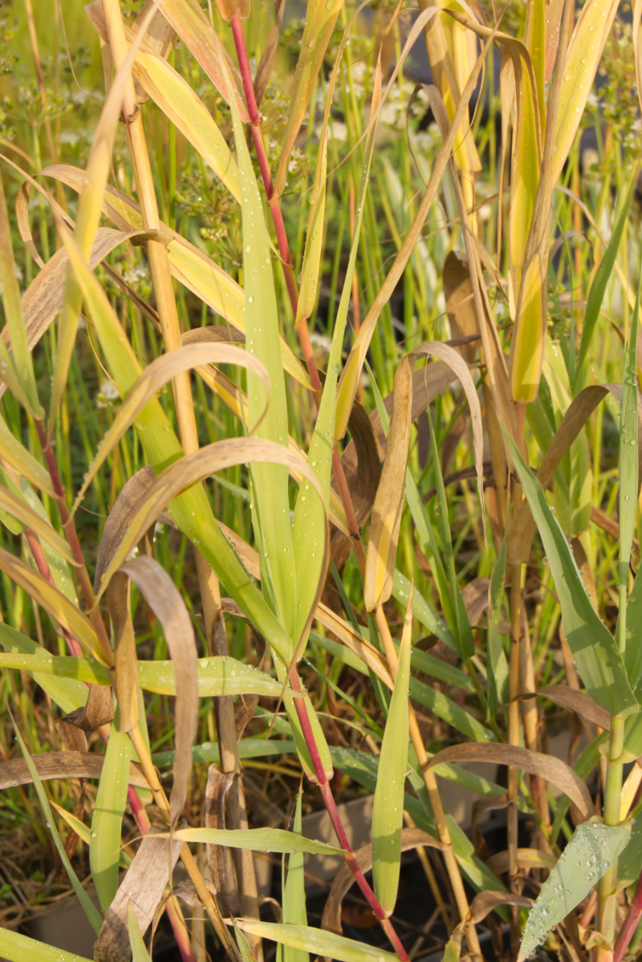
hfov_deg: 16.6
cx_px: 321
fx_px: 2207
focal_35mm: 82
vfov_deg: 24.6
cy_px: 481
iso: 640
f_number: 9
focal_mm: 55
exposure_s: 1/500
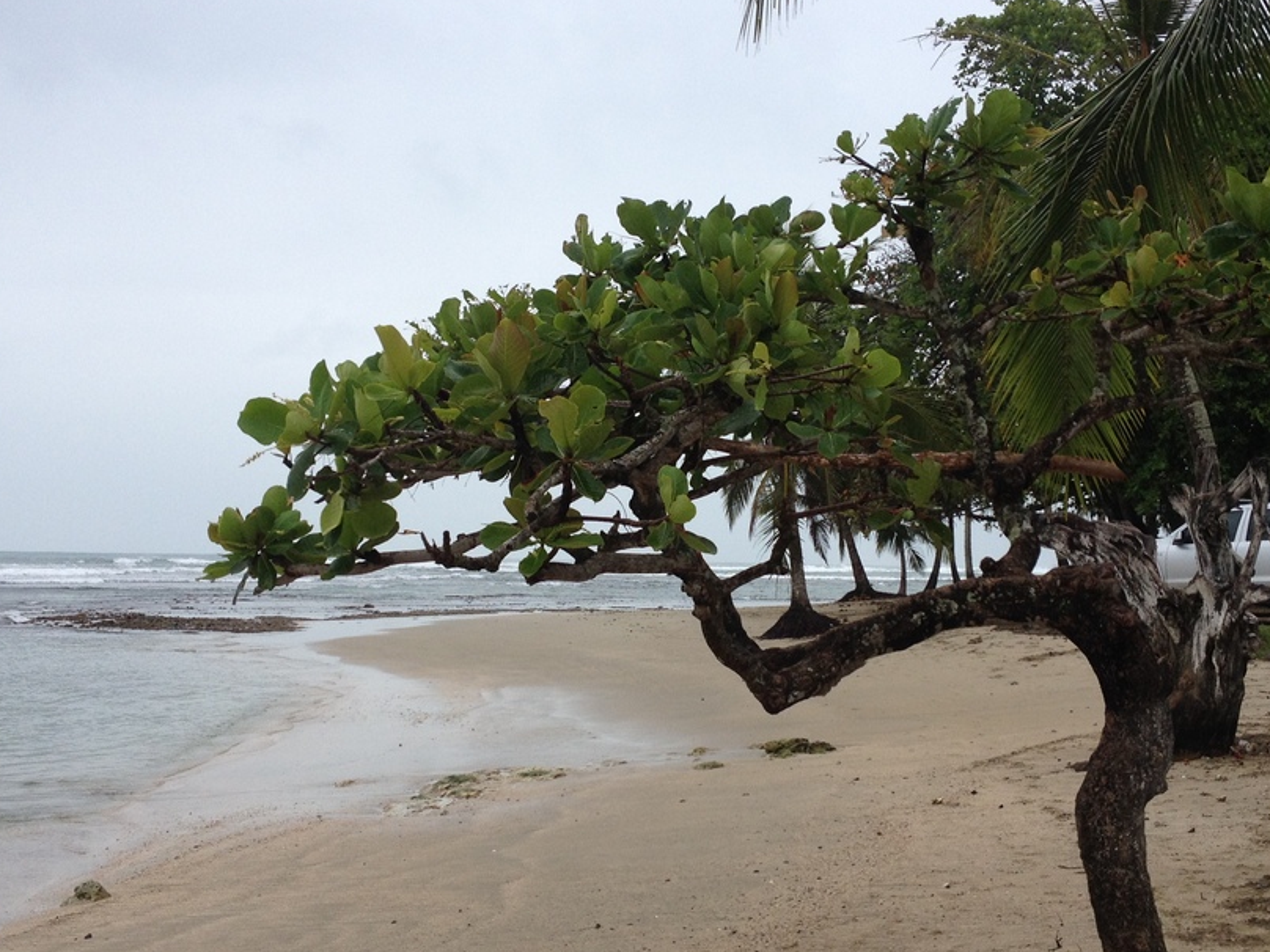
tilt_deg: -1.9
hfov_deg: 36.8
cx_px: 693
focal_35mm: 52
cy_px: 511
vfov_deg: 28.0
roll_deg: -0.6
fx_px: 1908
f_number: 2.4
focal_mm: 4.28
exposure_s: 1/767
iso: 50
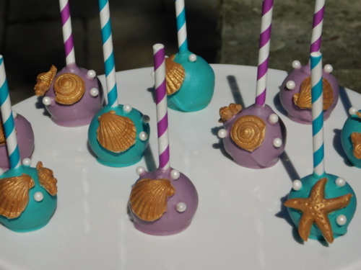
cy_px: 135
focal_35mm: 134
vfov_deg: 11.1
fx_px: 1397
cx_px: 180
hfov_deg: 14.7
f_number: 10
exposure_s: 1/640
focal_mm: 23.7
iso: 125
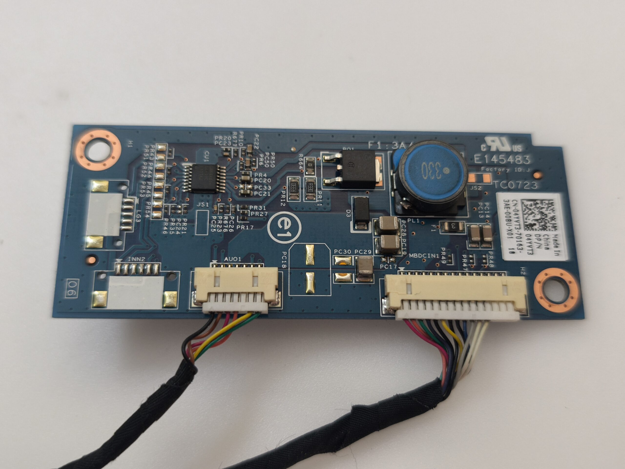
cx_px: 312
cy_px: 234
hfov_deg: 52.6
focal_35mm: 35
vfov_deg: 40.7
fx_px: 632
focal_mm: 6.57
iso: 400
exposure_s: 1/50
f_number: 1.6
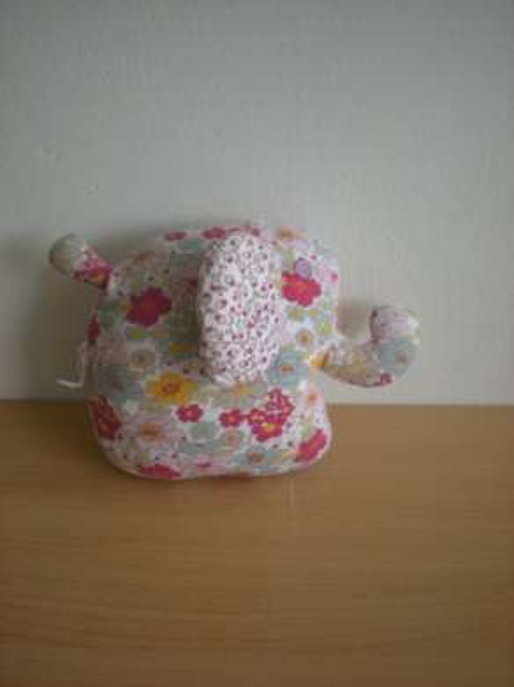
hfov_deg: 37.7
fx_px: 753
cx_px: 257
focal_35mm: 38
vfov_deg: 49.0
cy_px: 344
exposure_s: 1/35.5
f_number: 3.1
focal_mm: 6.3
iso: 200
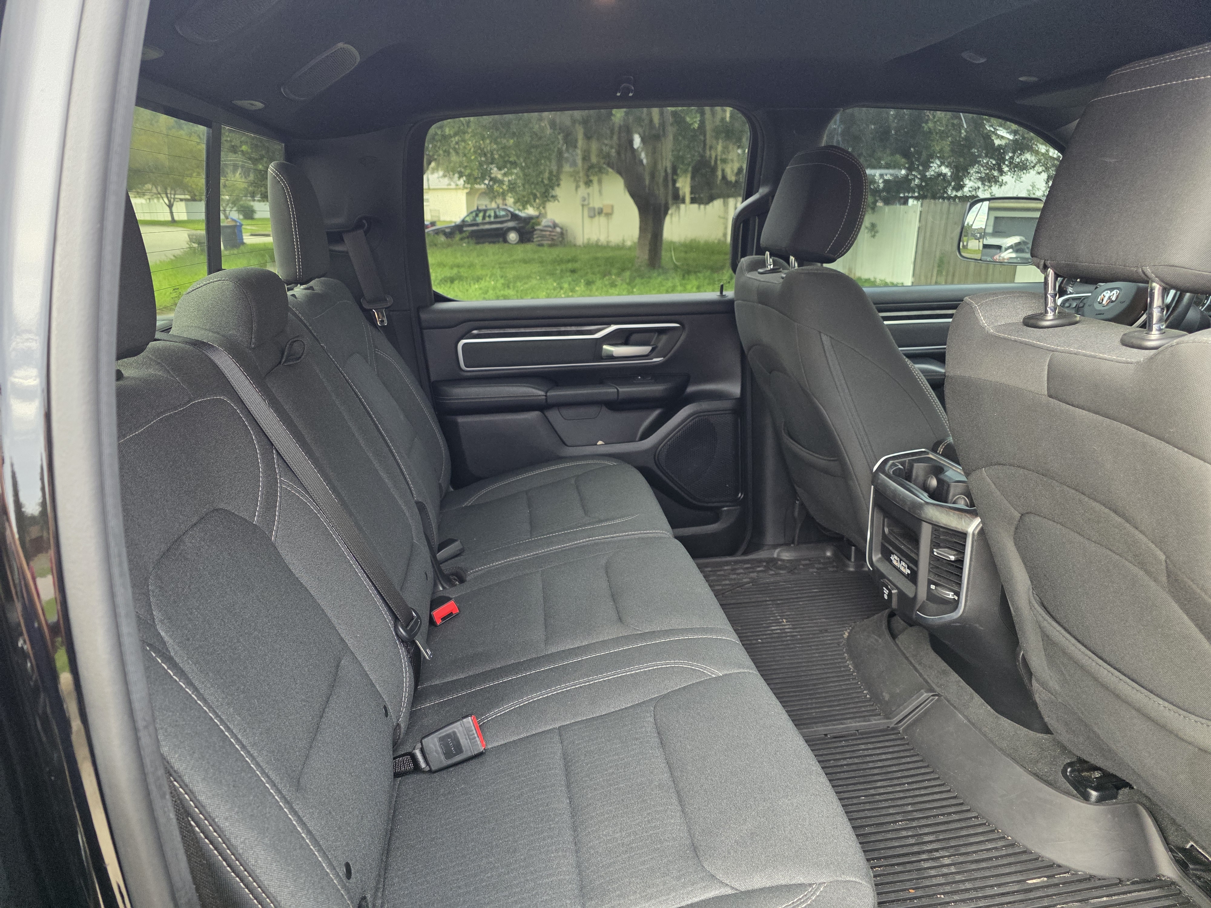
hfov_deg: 73.9
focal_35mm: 23
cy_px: 454
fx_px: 805
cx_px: 606
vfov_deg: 58.9
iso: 250
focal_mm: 6.3
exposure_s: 1/120
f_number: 1.7
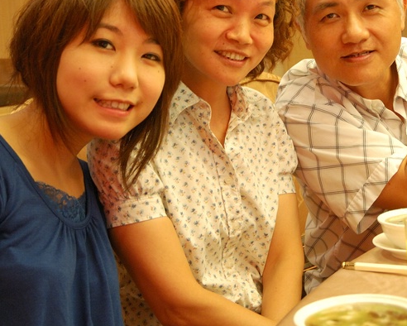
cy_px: 46
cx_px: 277
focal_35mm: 79
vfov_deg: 19.2
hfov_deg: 24.0
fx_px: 952
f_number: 3.8
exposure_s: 1/25
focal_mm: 27
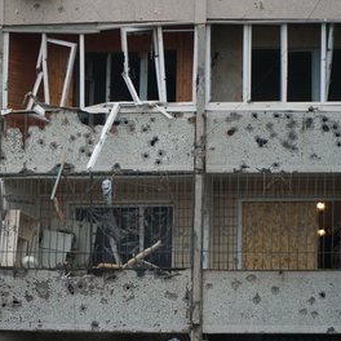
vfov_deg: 8.7
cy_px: 170
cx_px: 118
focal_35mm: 201
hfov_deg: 8.7
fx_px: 2240
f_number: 4
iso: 320
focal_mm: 104
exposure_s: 1/200
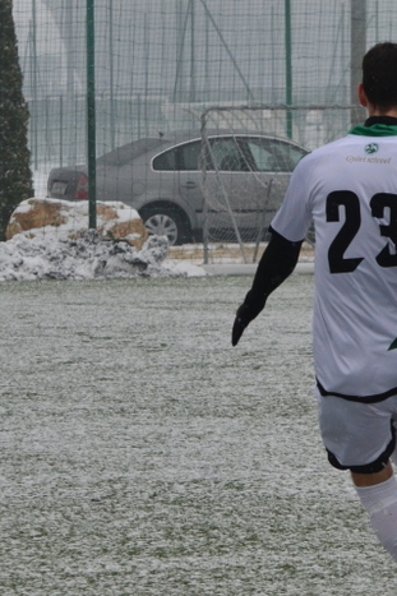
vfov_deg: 5.4
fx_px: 6373
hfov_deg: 3.6
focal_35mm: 385
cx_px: 611
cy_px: 324
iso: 800
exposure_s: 1/1000
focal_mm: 100
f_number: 8
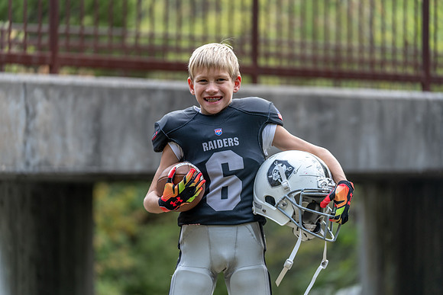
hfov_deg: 15.4
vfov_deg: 10.3
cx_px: 222
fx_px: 1637
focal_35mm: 133
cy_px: 148
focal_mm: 133
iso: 200
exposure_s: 1/320
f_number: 2.8
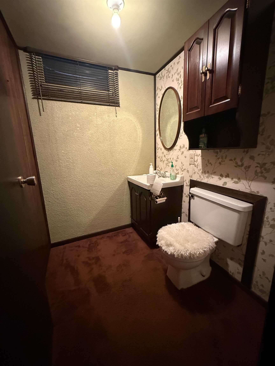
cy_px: 183
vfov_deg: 102.1
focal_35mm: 14
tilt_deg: -11.5
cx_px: 138
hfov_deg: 85.7
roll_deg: +2.1
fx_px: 148
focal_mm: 2.22
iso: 1000
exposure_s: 1/40
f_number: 2.2
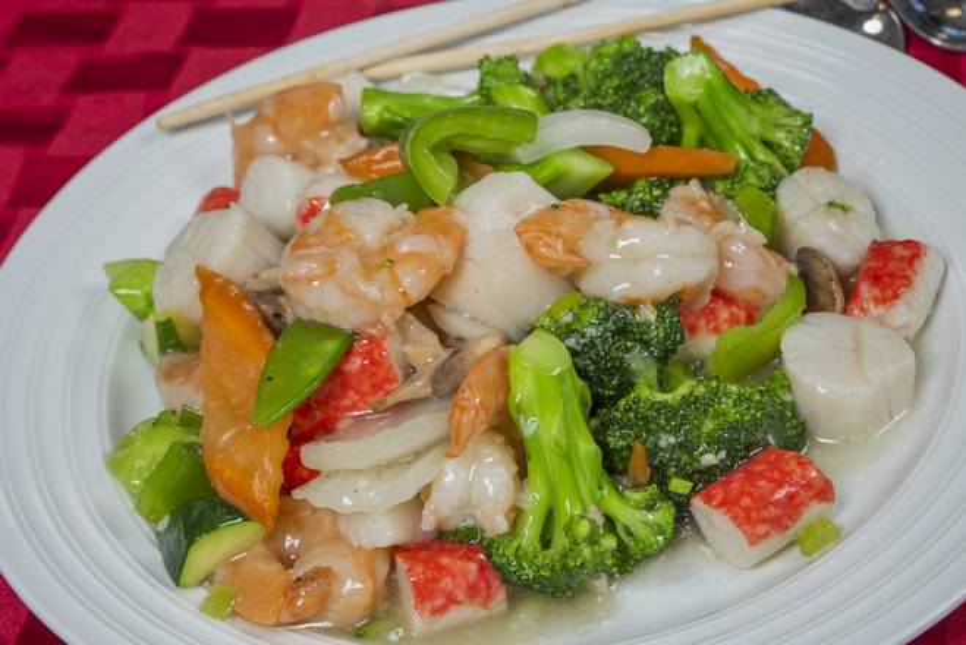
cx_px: 559
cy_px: 361
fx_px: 2389
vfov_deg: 15.4
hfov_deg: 22.8
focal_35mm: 89
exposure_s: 1/125
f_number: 10
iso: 200
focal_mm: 46
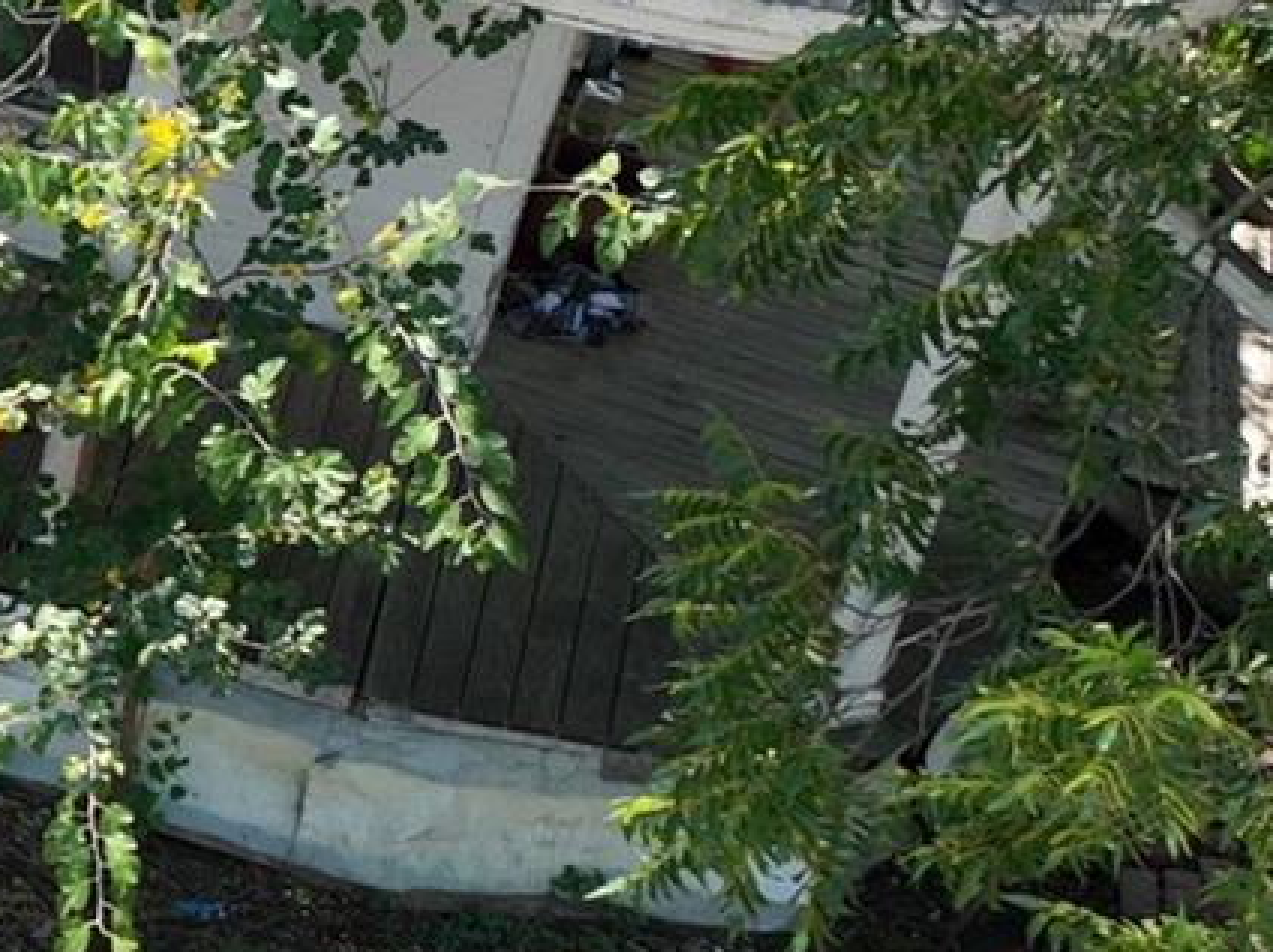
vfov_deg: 12.7
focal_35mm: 116
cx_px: -1318
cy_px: 165
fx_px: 4261
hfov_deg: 14.1
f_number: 2.8
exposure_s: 1/640
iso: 110
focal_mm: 12.29
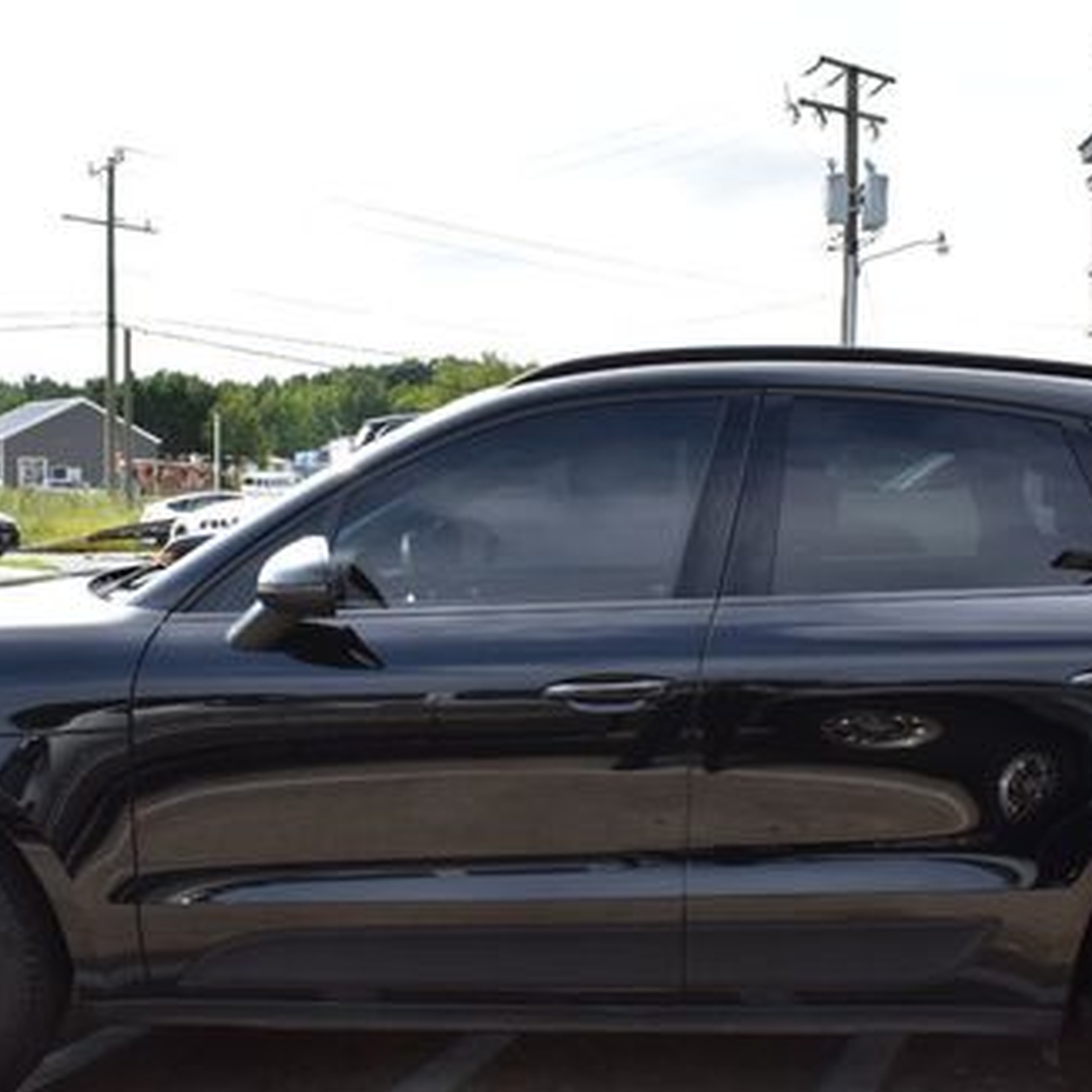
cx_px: 633
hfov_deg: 37.5
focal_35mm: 45
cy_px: 626
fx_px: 1606
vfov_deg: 37.5
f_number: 11
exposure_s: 1/400
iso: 400
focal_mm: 18
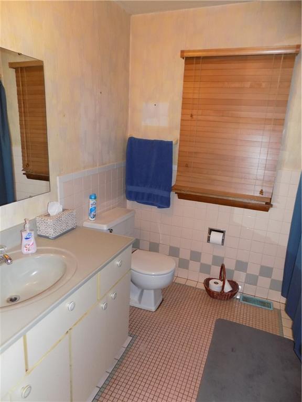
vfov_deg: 73.9
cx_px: 151
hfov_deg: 58.9
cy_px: 201
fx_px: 268
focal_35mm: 23
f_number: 3.1
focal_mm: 4
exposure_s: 1/30
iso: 200
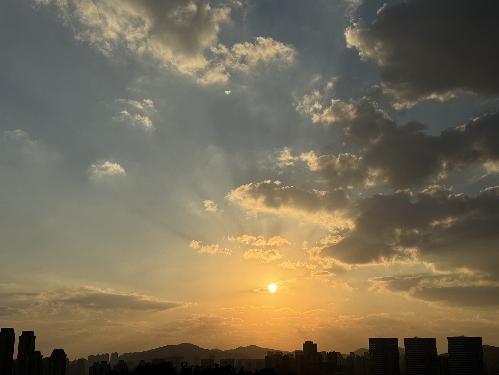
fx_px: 692
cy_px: 188
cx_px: 250
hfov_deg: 39.7
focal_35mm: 48
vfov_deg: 30.3
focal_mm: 6.76
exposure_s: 1/15385
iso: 64
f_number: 1.78
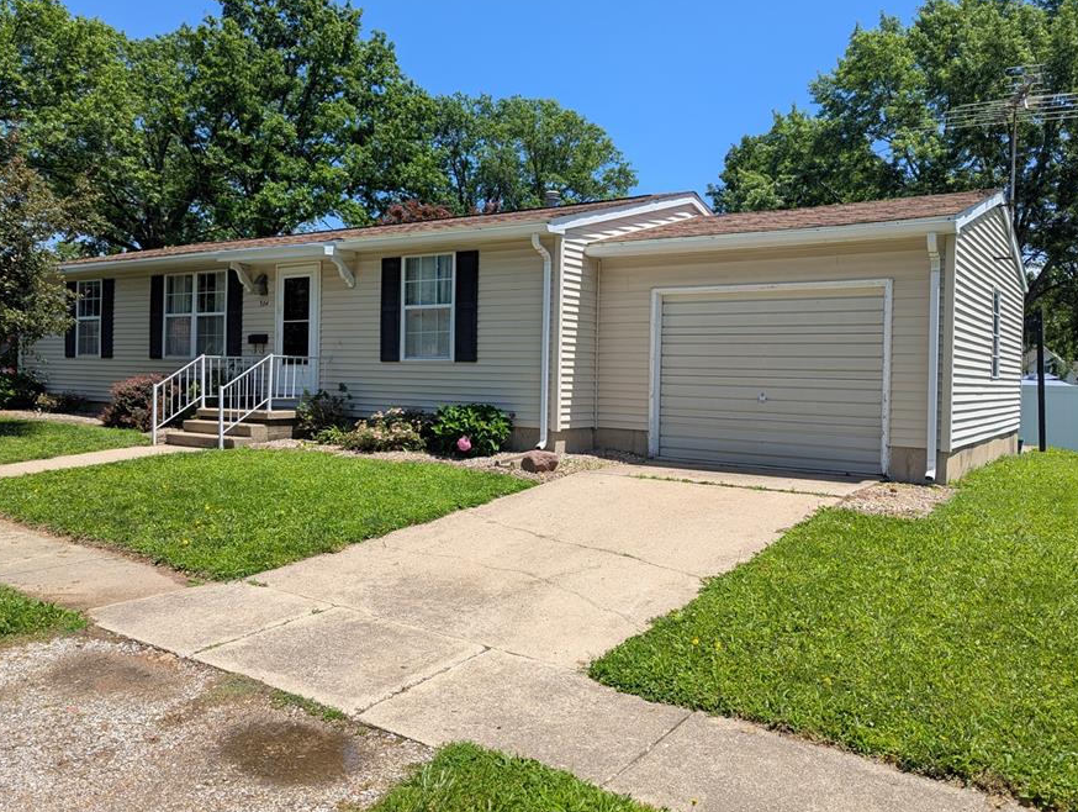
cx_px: 479
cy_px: 380
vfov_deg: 49.8
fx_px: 873
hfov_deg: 63.2
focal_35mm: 28
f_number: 1.85
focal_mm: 6.81
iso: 41
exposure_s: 1/1639
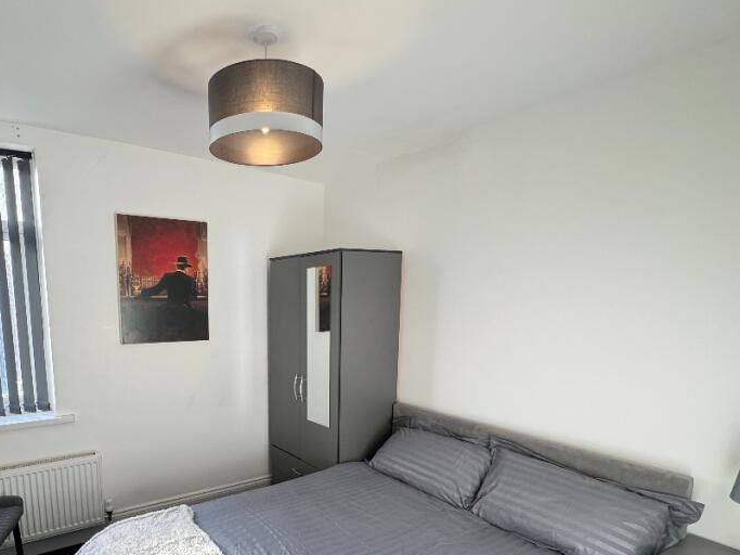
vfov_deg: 61.8
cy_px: 372
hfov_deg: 76.8
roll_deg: +0.3
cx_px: 254
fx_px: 449
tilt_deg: -9.7
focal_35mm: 21
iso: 200
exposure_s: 1/99
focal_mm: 2.22
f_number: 2.2
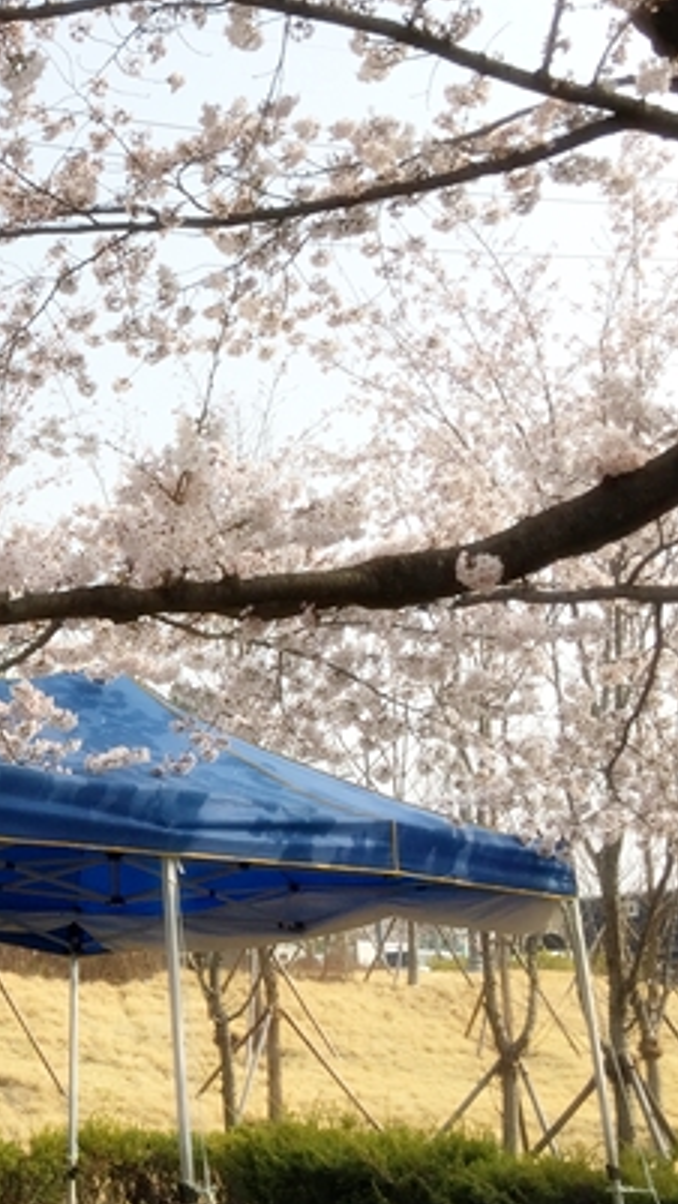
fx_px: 1883
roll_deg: +1.0
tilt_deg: +6.1
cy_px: 742
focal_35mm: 59
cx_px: -286
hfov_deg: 18.5
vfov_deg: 35.3
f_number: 2.2
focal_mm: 4.15
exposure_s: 1/1199
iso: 32
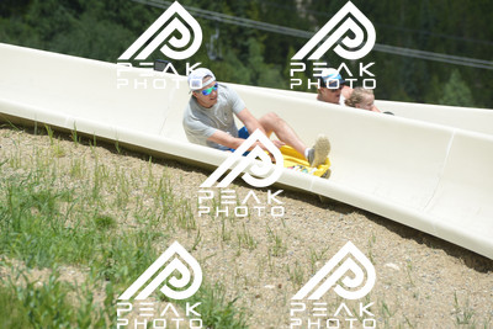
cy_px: 164
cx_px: 246
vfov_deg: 7.0
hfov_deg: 10.5
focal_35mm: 195
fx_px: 2671
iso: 180
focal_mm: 195
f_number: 6.3
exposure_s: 1/640
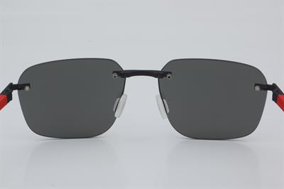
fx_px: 650
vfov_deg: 16.5
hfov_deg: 24.6
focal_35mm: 82
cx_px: 142
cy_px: 94
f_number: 32
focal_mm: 55
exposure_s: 1/4
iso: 100
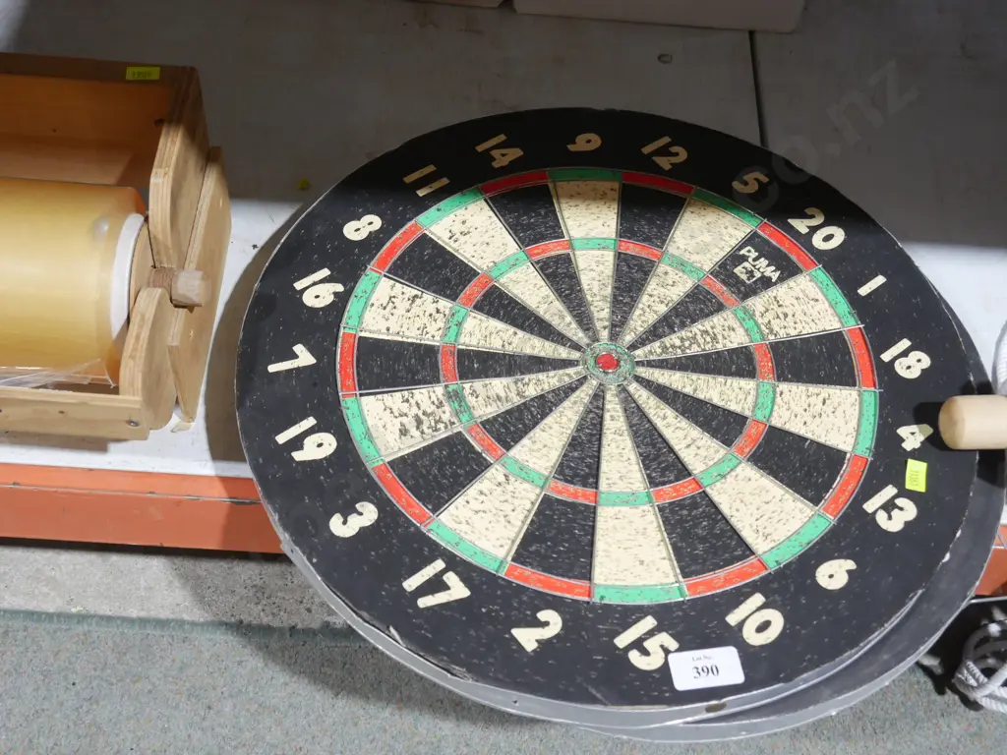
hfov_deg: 41.2
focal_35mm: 46
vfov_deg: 31.5
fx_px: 1338
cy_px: 378
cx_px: 504
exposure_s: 1/60
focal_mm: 23
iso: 1250
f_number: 5.1
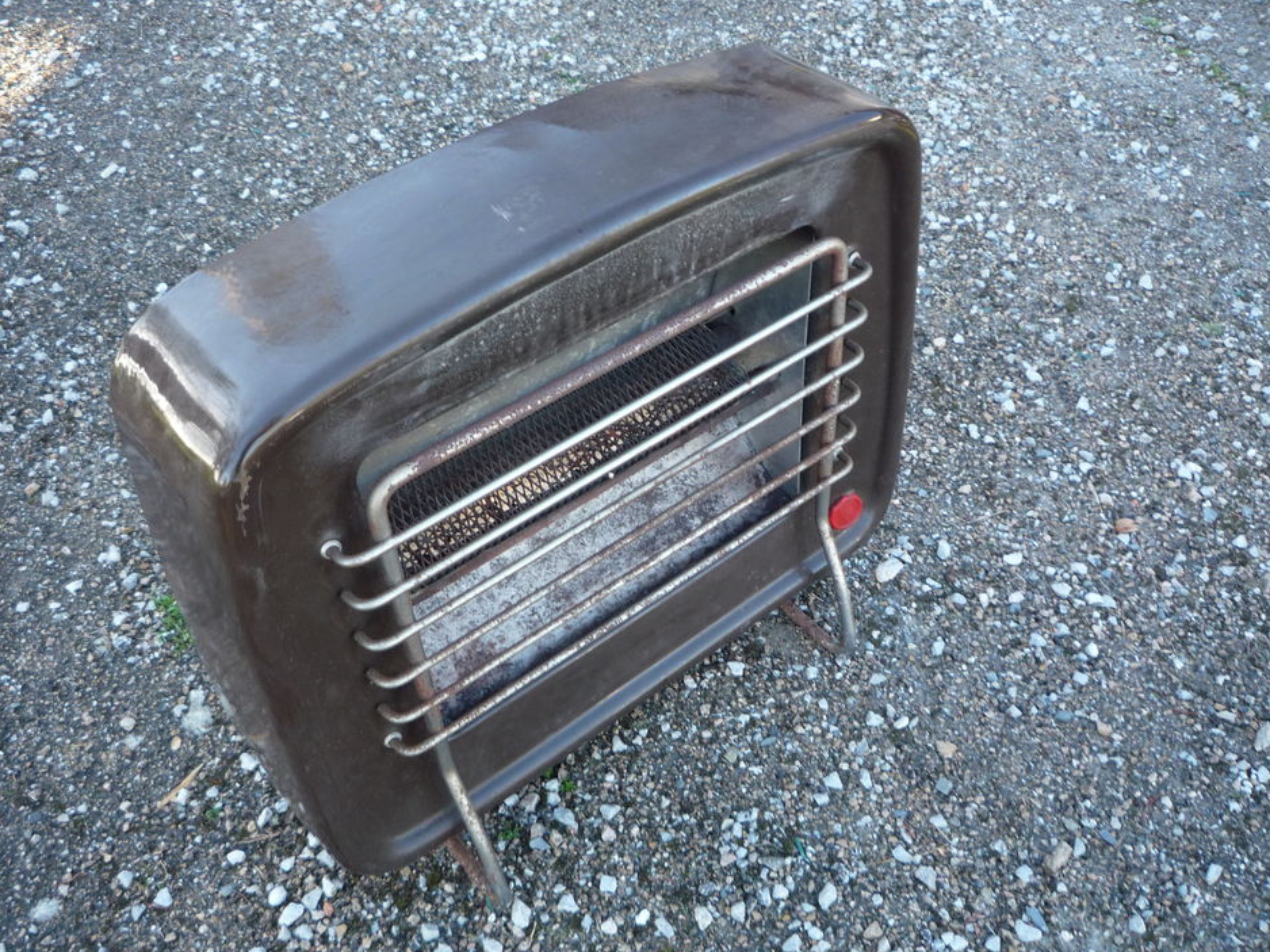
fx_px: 1174
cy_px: 494
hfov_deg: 56.8
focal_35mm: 32
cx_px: 607
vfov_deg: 44.1
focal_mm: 5.2
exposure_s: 1/40
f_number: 3.3
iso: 100
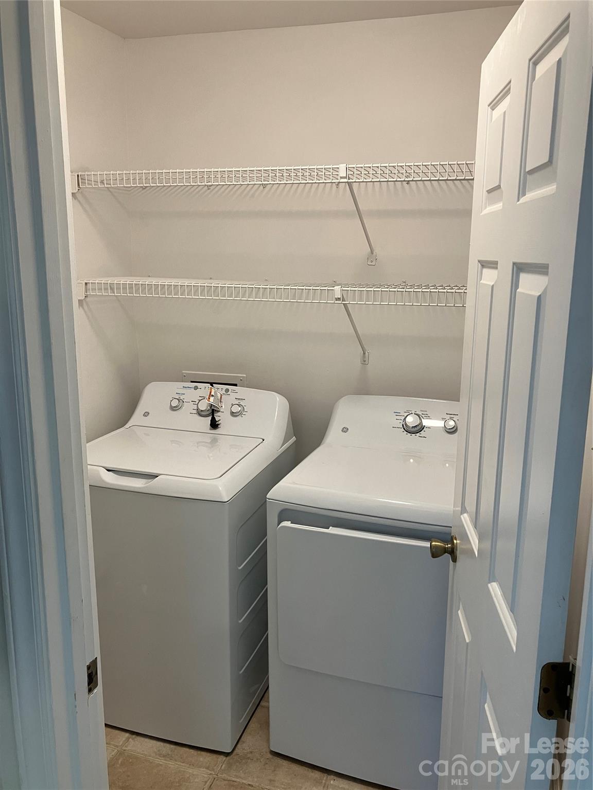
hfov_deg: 49.7
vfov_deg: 63.4
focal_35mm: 28
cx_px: 296
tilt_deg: -10.8
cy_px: 395
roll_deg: +0.6
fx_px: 640
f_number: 1.8
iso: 80
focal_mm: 3.99
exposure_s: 1/60
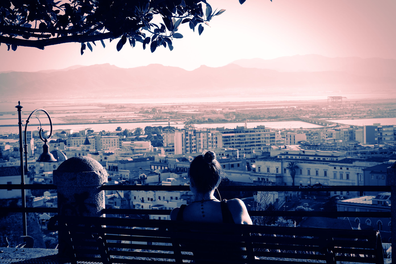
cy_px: 132
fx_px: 825
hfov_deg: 27.0
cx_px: 198
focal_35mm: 75
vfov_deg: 18.2
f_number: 11
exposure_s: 1/80
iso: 100
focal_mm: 50
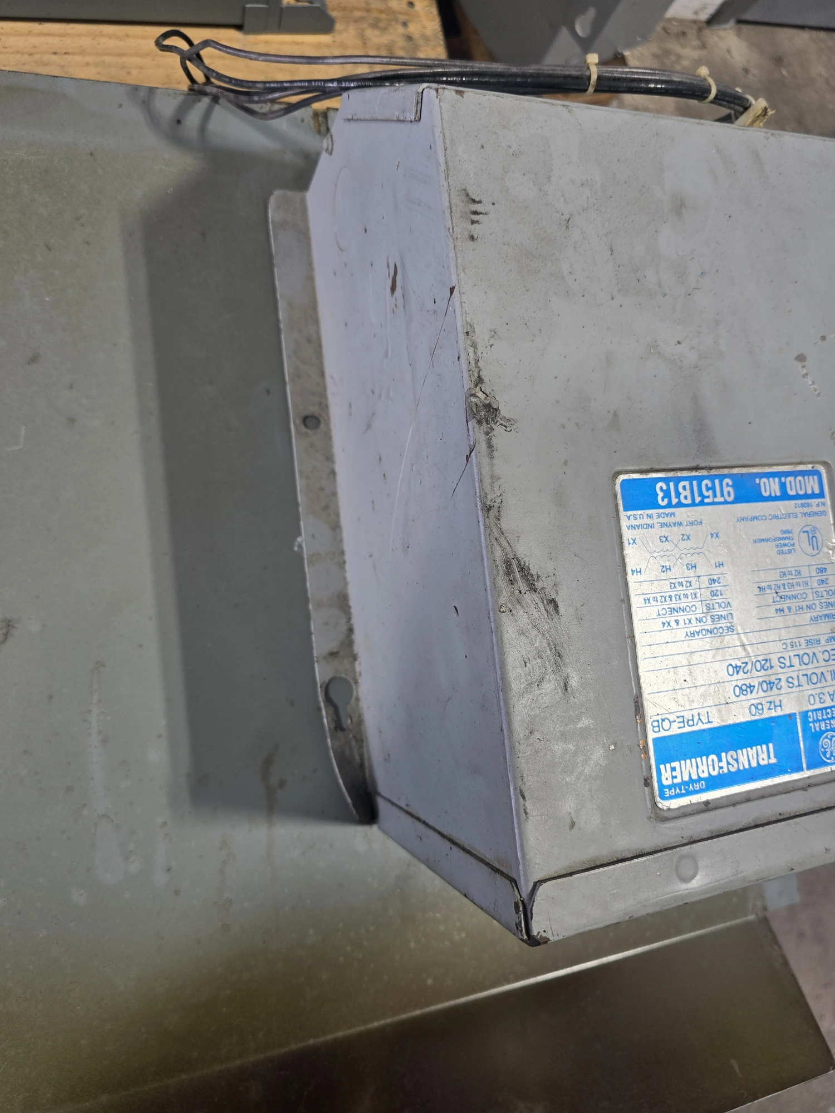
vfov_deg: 73.9
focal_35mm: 23
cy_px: 556
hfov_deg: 58.9
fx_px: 740
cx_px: 418
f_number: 1.7
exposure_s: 1/120
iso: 80
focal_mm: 6.3
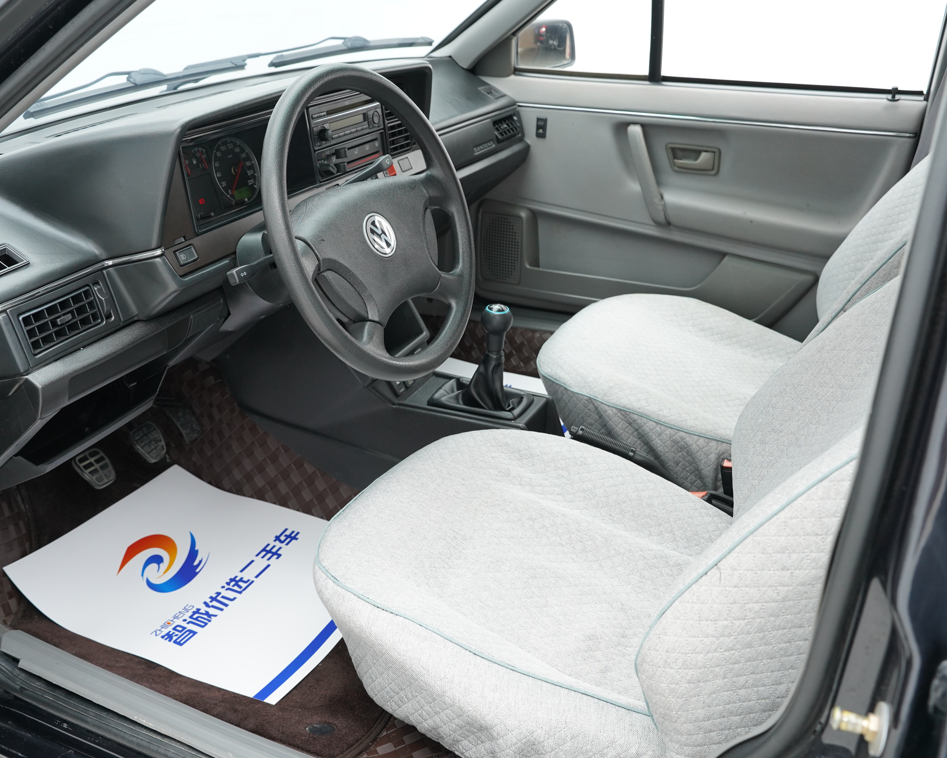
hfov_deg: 54.2
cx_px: 464
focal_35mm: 33
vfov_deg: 44.5
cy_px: 379
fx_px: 925
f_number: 5.6
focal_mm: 29
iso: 1250
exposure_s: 1/125
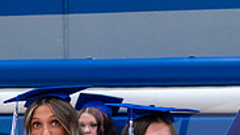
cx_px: 154
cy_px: 229
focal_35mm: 198
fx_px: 1260
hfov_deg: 10.9
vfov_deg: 6.0
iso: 2000
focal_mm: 44
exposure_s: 1/250
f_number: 2.8
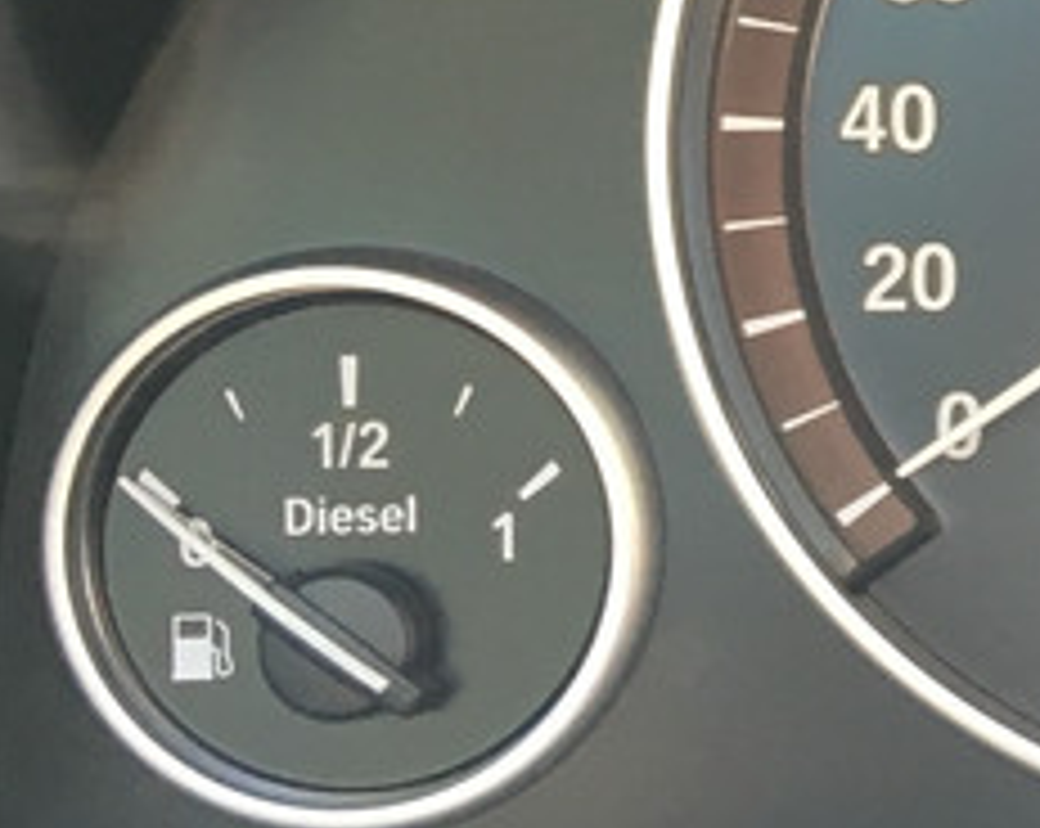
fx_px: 4025
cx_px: 2240
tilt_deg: -22.7
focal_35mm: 131
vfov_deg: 11.7
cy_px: 40
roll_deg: -2.4
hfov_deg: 12.5
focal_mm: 4.15
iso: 40
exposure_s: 1/33
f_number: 2.2
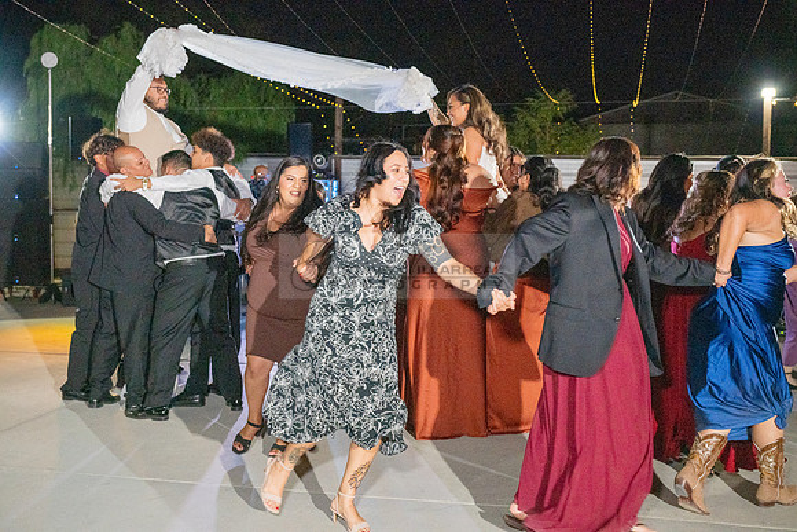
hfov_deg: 45.4
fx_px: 952
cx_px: 398
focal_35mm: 43
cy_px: 266
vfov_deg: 31.2
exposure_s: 1/320
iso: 4000
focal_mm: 43
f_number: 4
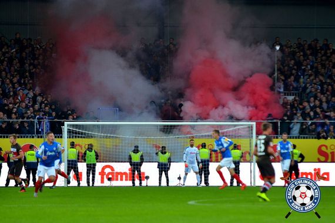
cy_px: 112
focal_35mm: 278
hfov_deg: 7.4
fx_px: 2582
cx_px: 168
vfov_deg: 5.0
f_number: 3.2
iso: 500
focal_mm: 185
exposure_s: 1/800
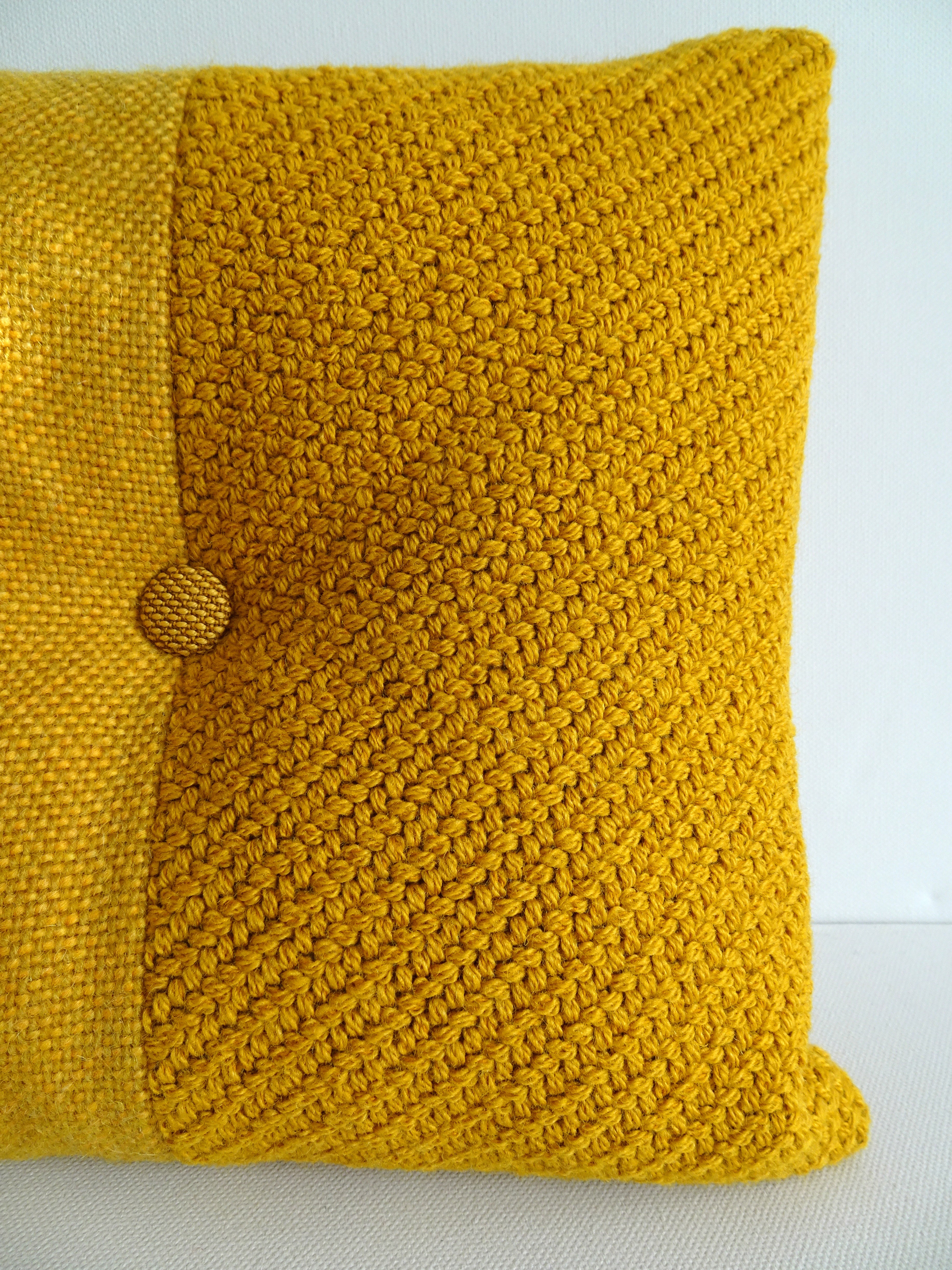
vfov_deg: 71.6
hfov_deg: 56.8
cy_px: 635
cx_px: 476
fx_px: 880
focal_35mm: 24
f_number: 3.5
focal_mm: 4.1
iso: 80
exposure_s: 1/60
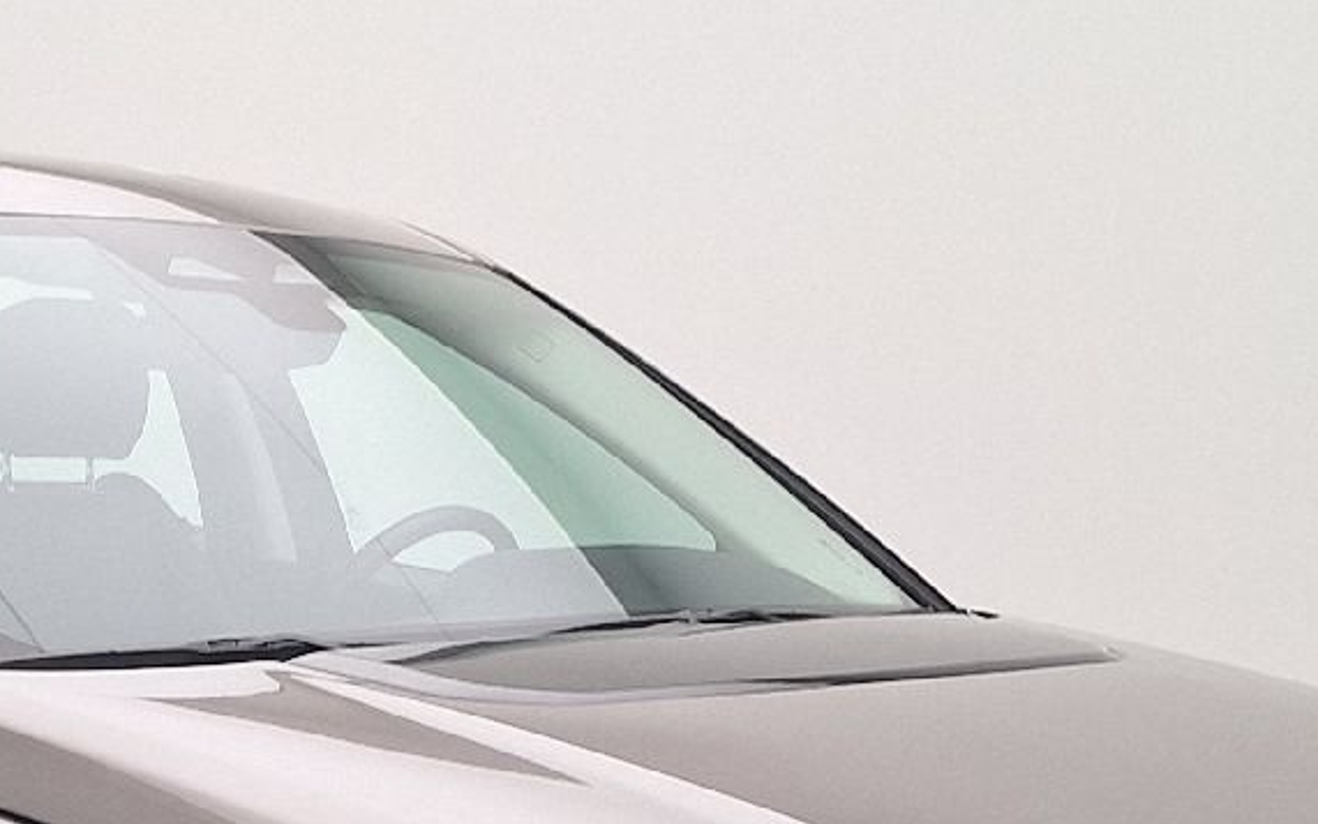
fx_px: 2946
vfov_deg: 15.0
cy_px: 1159
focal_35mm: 82
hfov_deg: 24.9
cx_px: 309
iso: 50
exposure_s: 1/100
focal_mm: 5.54
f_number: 1.8
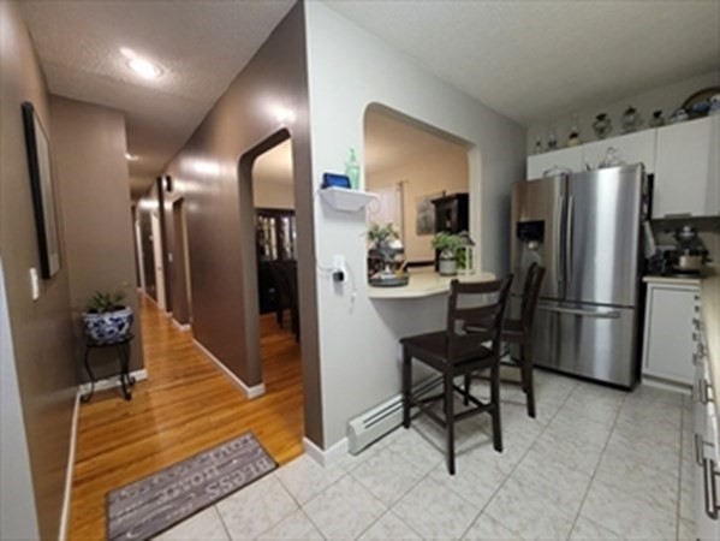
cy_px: 270
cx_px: 360
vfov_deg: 90.0
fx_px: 271
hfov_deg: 106.1
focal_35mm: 13
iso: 400
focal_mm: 2.2
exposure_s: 1/39
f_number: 2.2
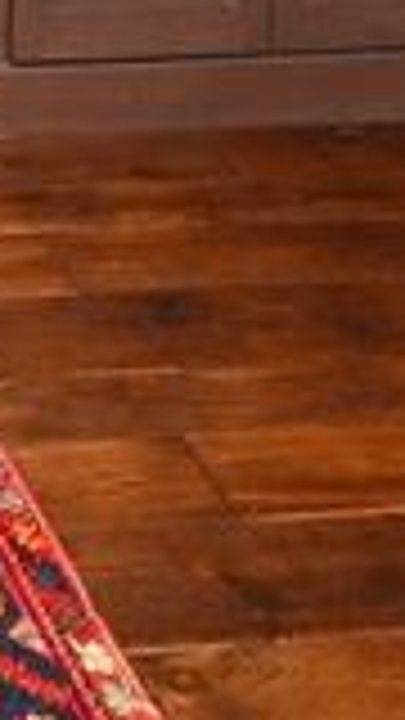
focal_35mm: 94
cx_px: -608
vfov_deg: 16.2
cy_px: -810
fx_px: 1795
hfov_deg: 10.7
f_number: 13
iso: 800
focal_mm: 14
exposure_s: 1/60
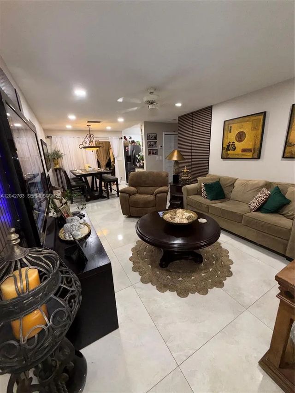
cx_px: 148
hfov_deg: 85.7
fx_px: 159
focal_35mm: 14
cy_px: 196
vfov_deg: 102.1
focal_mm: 2.22
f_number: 2.2
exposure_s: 1/60
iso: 100
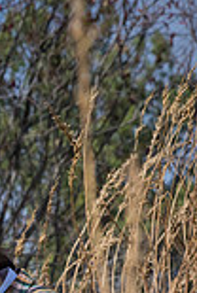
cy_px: 405
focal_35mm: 362
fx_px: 2958
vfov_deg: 5.6
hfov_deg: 3.8
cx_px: -44
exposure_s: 1/800
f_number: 10
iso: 400
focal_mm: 125
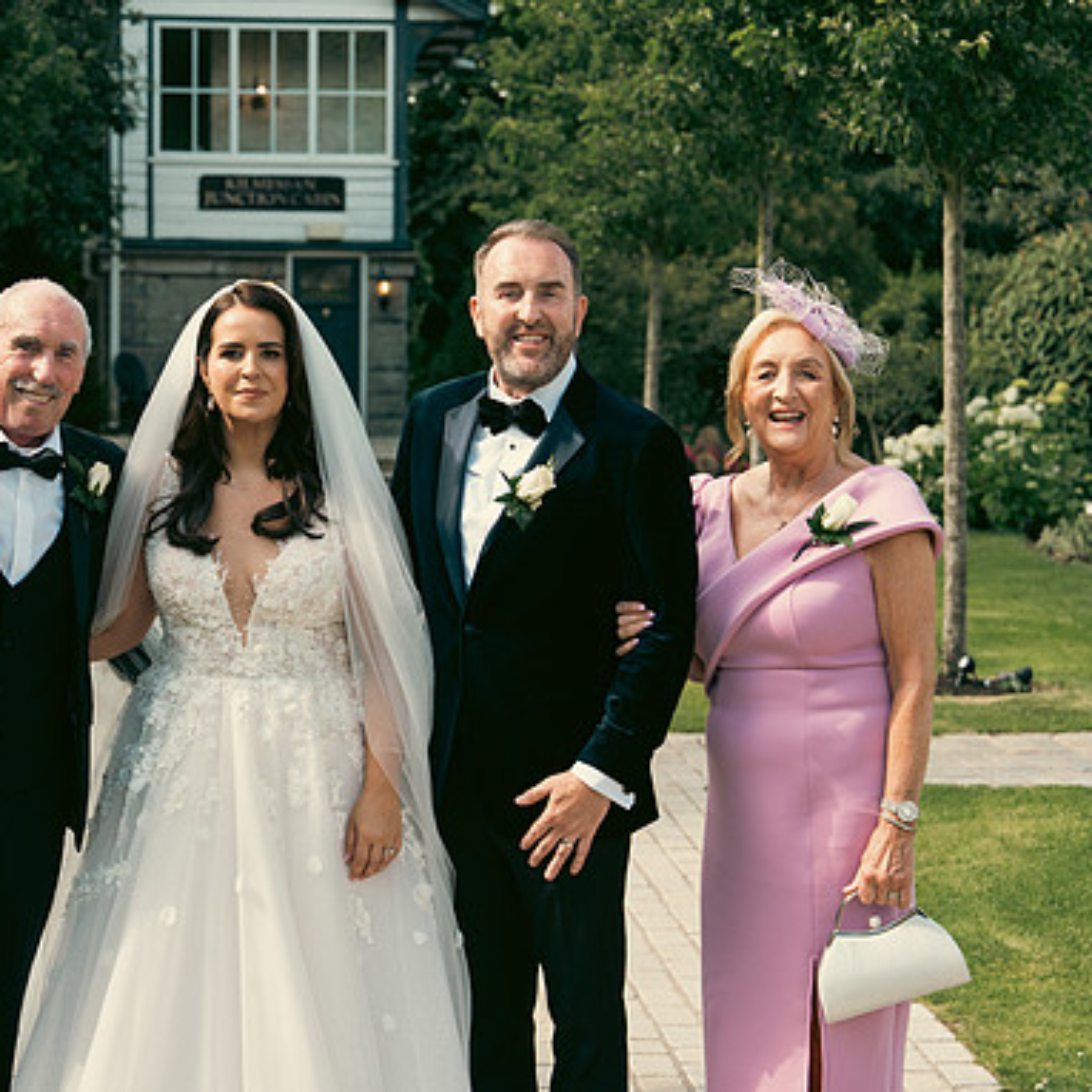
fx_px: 3212
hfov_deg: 19.3
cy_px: 543
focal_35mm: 90
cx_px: 396
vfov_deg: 19.3
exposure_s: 1/500
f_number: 5
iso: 400
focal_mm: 70
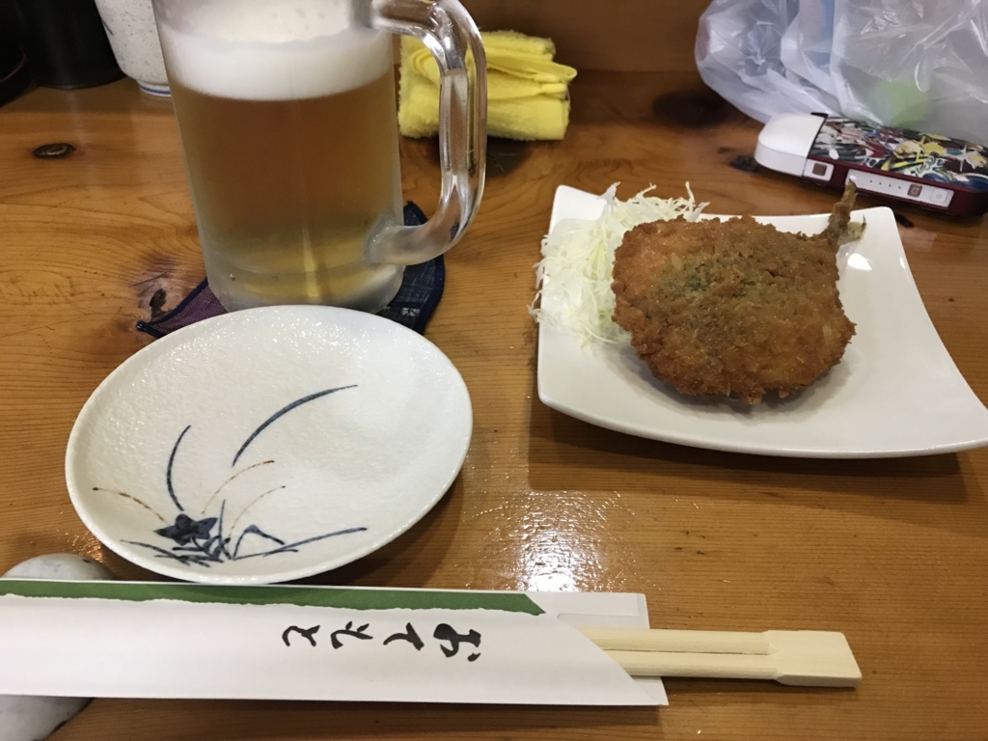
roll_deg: -2.3
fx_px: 799
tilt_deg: -38.7
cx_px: 494
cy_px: 370
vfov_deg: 49.7
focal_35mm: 28
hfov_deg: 63.4
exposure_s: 1/15
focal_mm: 3.99
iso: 80
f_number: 1.8
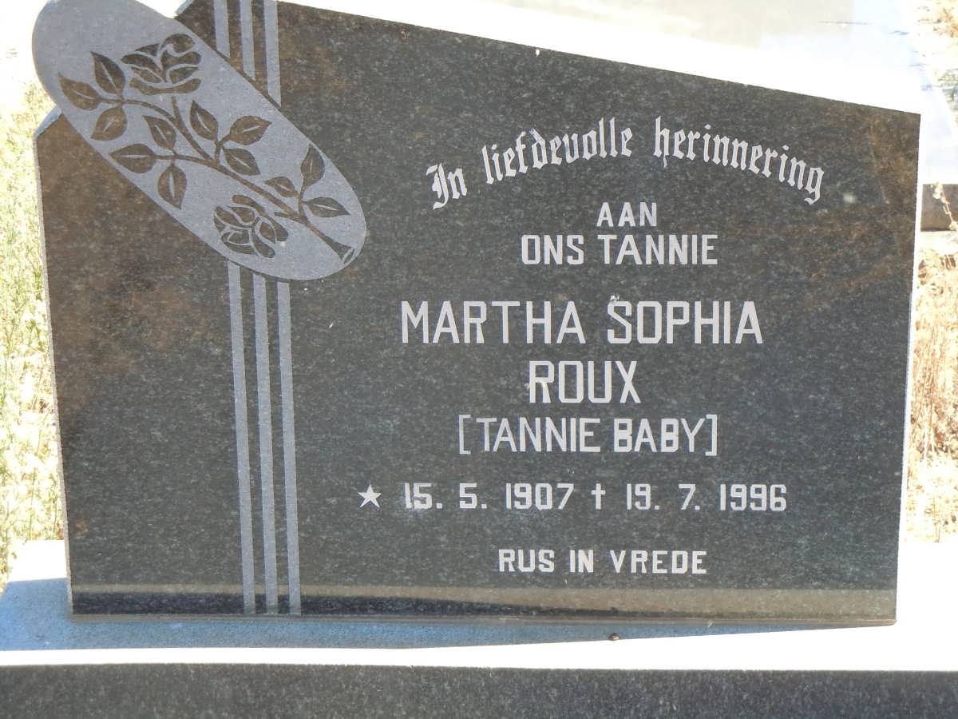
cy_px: 360
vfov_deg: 14.5
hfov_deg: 19.3
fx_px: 2823
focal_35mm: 102
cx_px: 479
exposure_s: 1/160
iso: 200
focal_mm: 18.3
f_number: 4.5
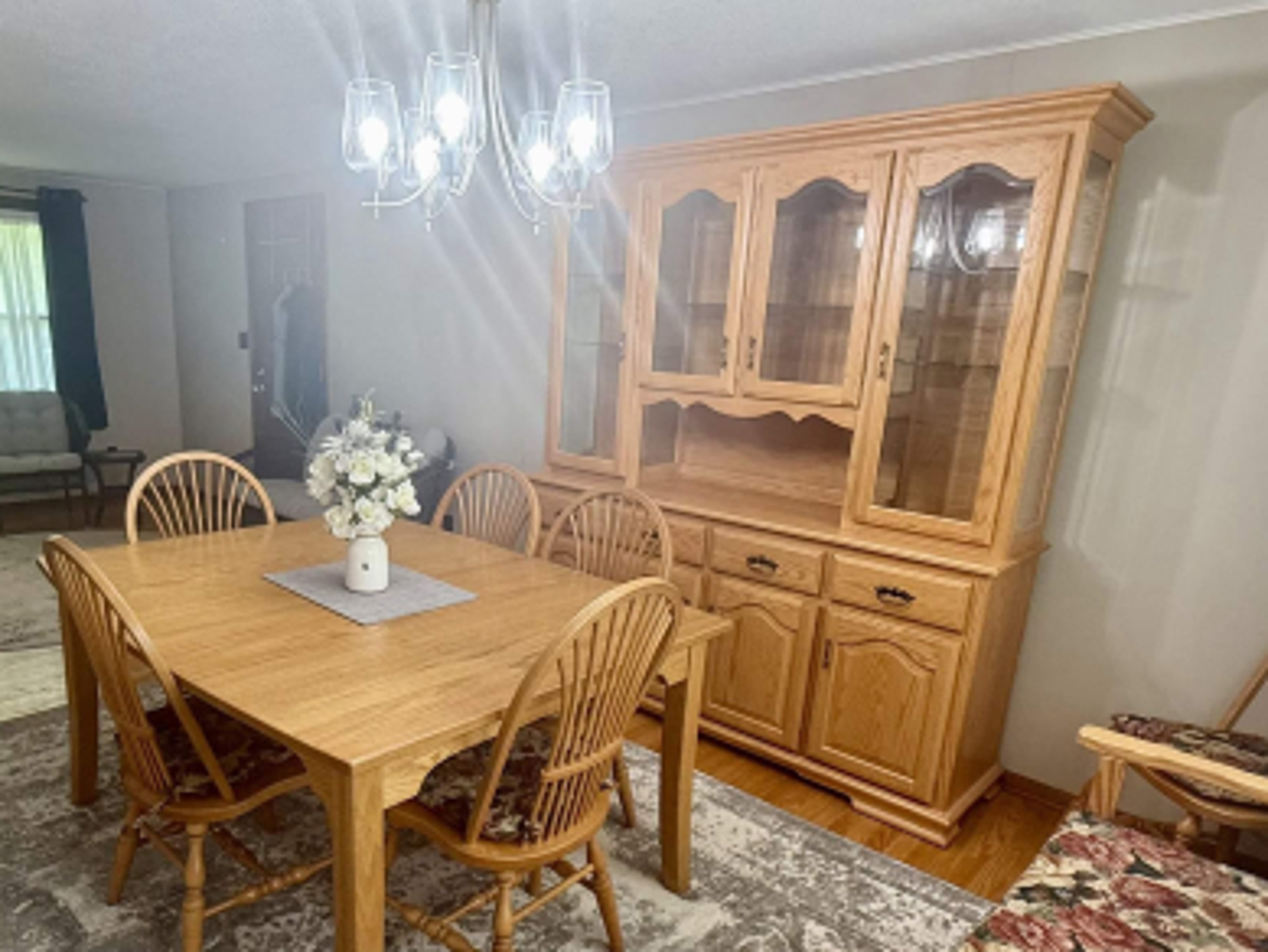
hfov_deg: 70.9
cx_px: 513
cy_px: 574
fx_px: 879
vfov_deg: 56.4
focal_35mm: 24
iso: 200
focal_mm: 2.22
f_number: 2.2
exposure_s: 1/60
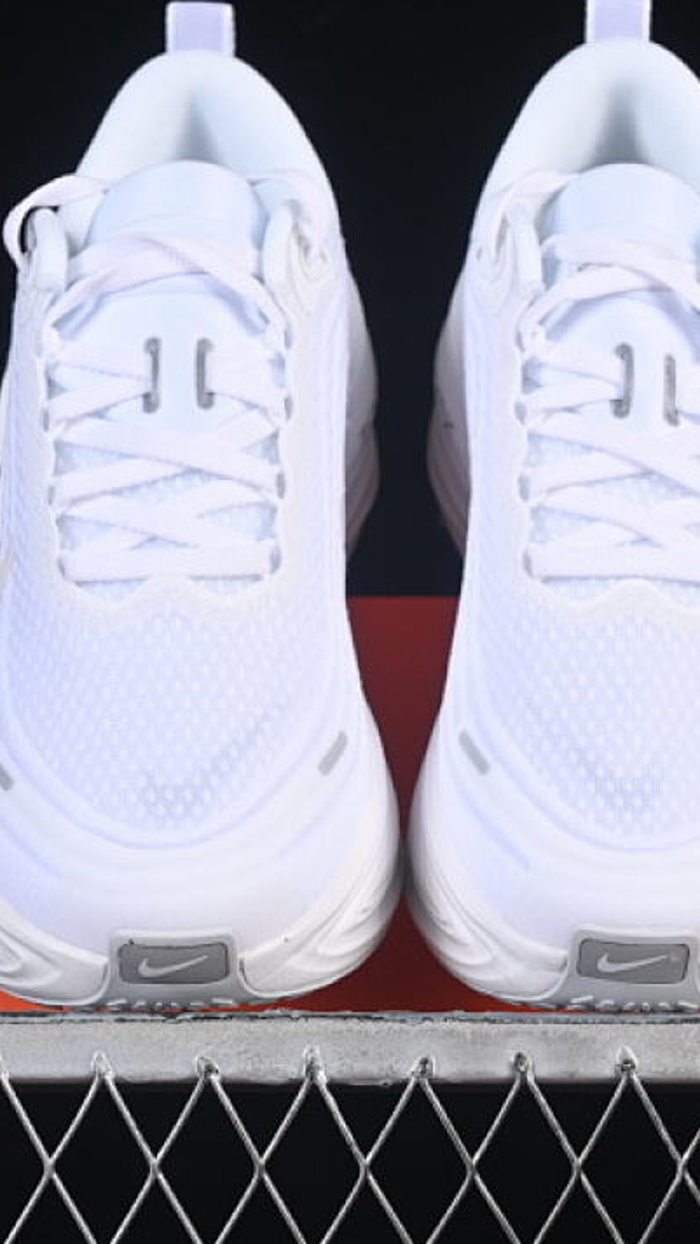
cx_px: 393
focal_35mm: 119
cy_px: 625
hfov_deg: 10.2
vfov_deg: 18.0
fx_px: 3927
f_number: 8
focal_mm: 50
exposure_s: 1/80
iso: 160
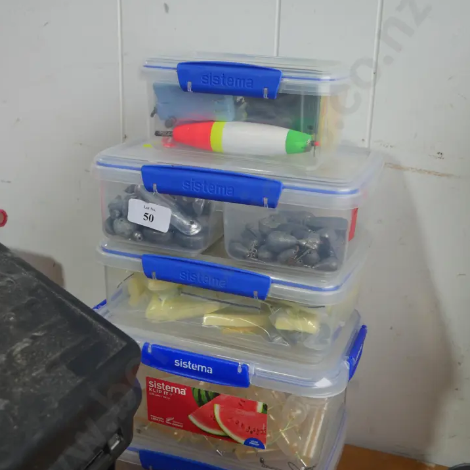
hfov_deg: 39.1
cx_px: 219
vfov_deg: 39.1
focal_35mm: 43
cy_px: 267
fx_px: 661
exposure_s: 1/100
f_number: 4
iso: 200
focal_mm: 17
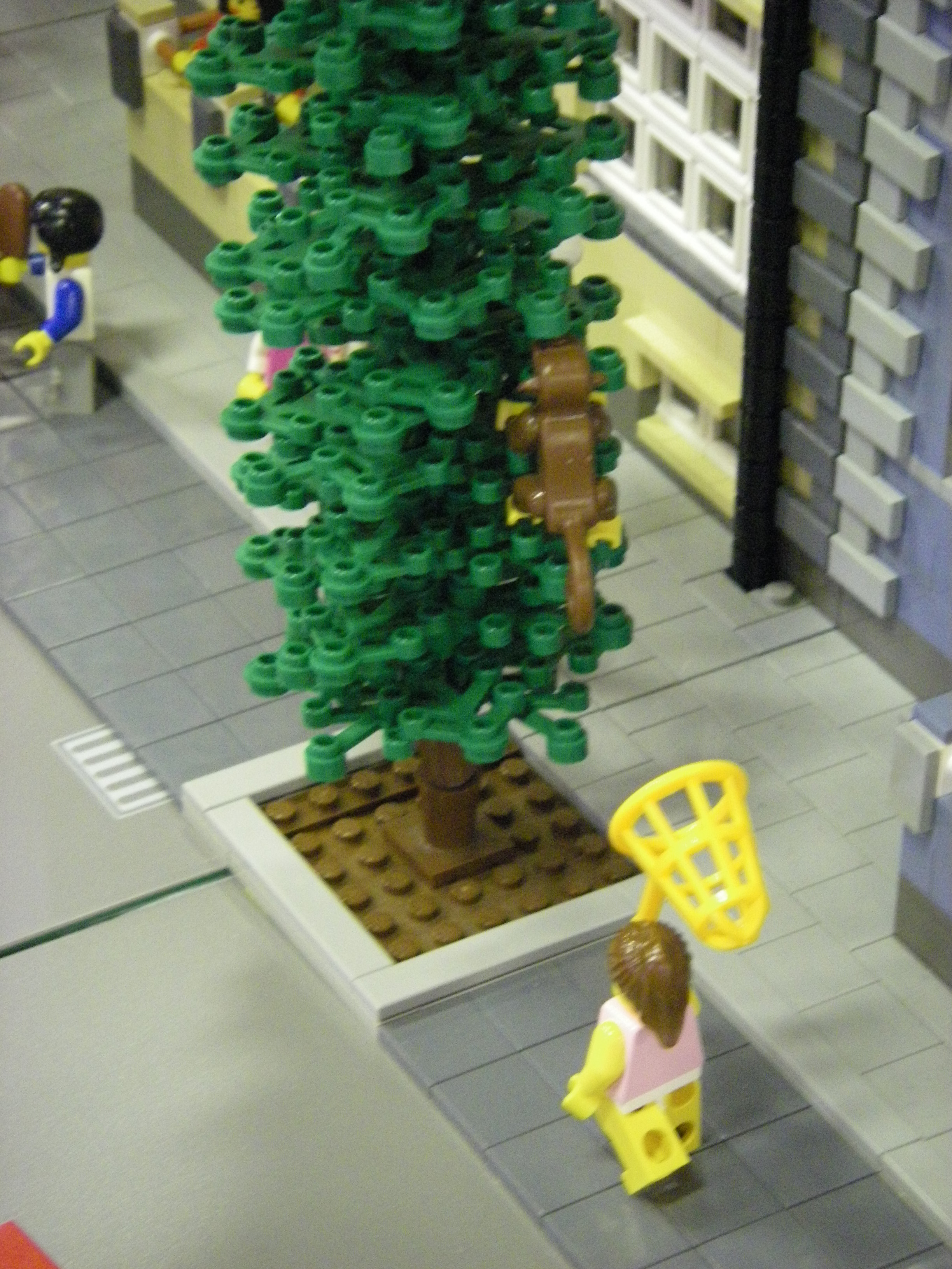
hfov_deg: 11.6
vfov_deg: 15.4
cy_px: 634
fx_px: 4694
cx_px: 476
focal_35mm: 128
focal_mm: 21.1
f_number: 4.2
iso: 800
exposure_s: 1/5
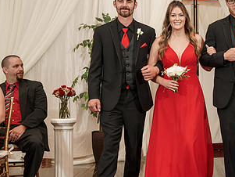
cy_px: 92
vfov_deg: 16.2
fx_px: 618
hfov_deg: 21.0
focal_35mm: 91
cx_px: 219
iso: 2000
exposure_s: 1/160
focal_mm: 46
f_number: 4
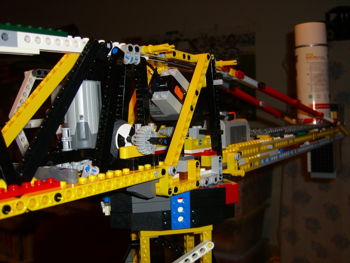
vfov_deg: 37.7
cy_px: 132
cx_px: 175
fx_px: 384
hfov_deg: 49.0
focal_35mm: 38
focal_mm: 7.9
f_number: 2.8
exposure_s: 1/60
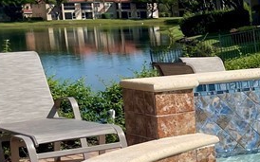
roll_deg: +1.6
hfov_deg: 18.1
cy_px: 151
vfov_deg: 12.6
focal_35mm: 103
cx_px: 383
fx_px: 730
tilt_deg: -11.7
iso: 32
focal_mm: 4.2
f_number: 1.6
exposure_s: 1/5556
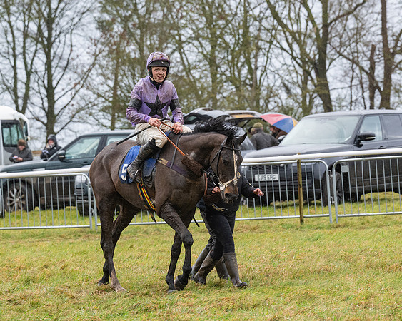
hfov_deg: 8.5
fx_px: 2707
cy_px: 160
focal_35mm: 228
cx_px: 208
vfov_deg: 6.8
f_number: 5
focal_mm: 135
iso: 800
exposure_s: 1/500
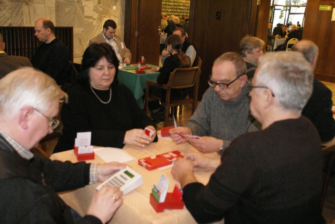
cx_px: 168
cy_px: 112
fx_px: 363
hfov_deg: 49.5
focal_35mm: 39
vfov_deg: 34.3
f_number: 4.5
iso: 1600
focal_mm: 26
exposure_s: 1/20
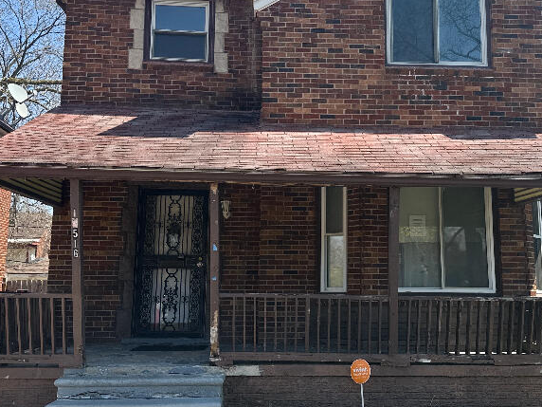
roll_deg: -0.8
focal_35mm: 43
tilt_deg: +9.1
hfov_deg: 43.7
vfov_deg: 33.5
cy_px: 173
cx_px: 313
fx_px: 673
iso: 80
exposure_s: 1/1845
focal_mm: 6.86
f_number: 1.78
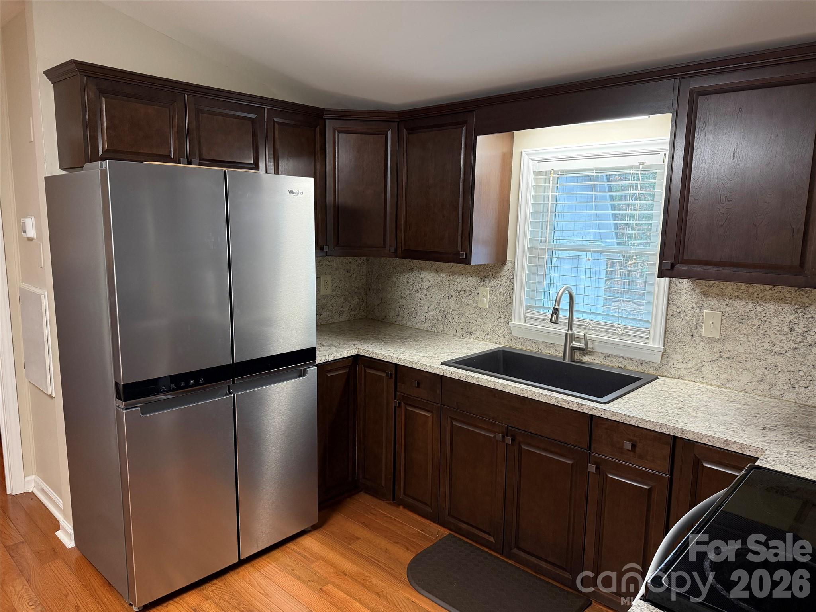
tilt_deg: -8.7
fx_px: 566
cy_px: 306
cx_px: 408
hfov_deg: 71.6
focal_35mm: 24
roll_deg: -1.6
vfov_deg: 56.8
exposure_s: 1/60
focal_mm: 6.76
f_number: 1.78
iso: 200
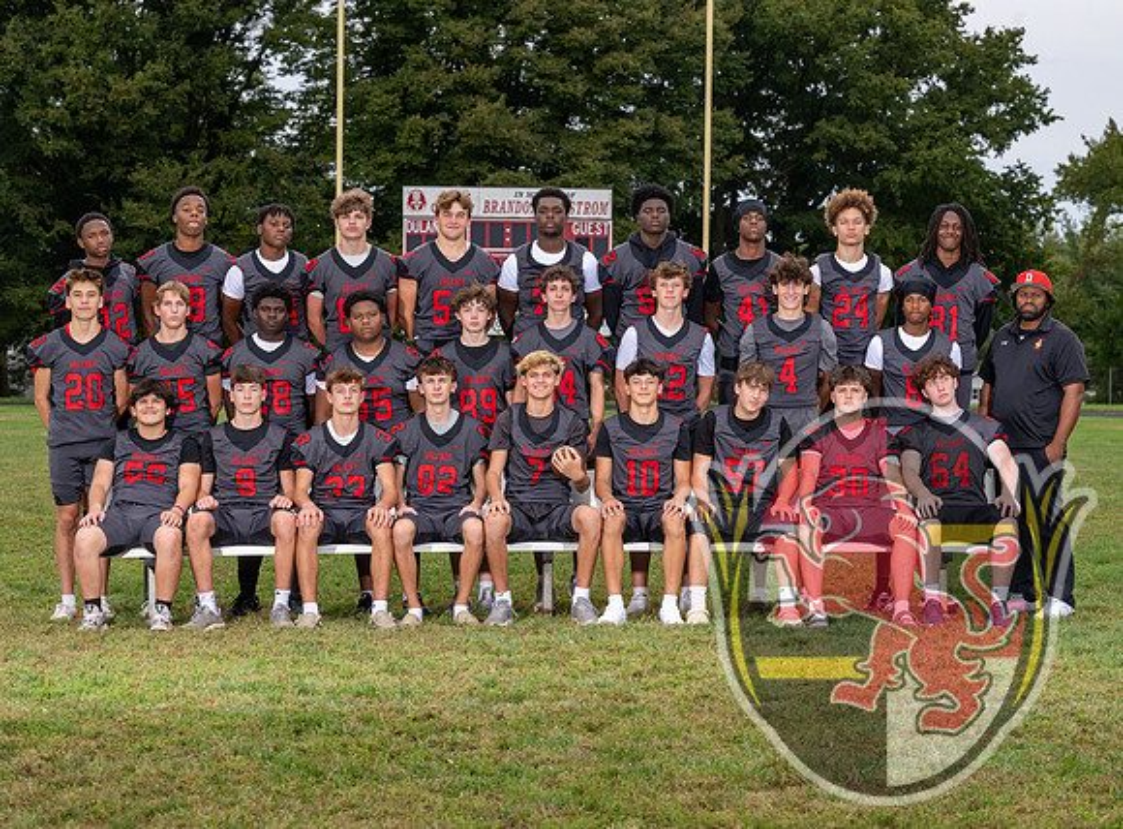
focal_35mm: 97
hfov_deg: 20.4
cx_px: 572
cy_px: 413
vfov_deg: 15.1
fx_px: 3121
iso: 250
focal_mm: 88
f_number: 8
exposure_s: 1/250
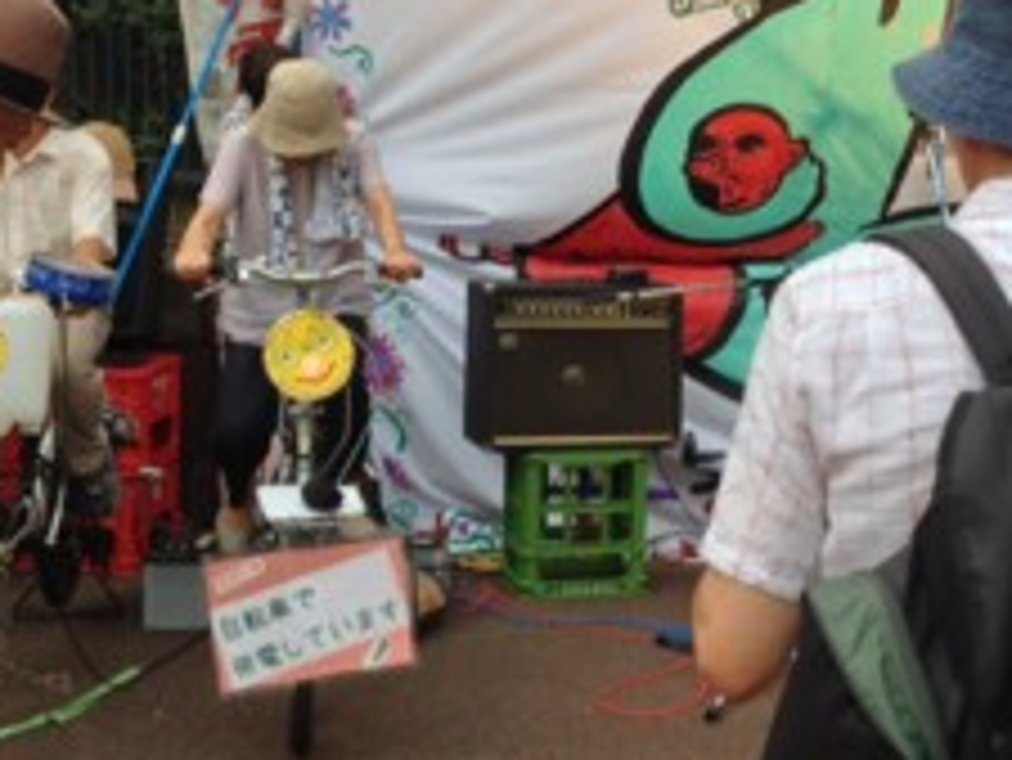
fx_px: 1931
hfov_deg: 29.3
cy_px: 252
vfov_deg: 22.2
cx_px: 625
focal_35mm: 66
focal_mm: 4.13
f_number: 2.4
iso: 80
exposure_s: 1/120
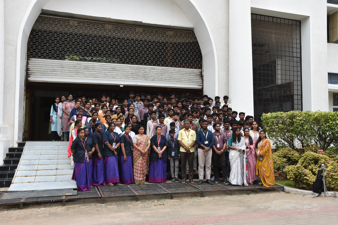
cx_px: 169
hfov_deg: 57.2
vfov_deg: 40.0
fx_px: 310
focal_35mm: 33
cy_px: 112
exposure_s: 1/500
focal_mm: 22
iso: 500
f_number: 8
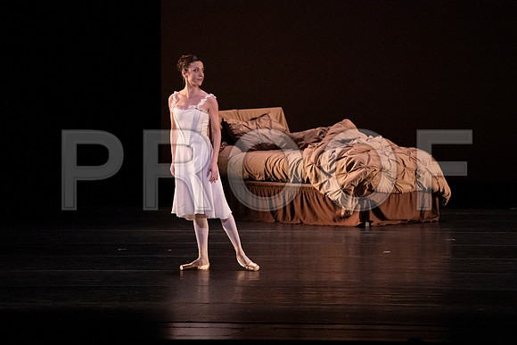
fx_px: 4826
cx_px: 258
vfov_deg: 4.1
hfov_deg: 6.1
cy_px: 172
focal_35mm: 336
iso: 20000
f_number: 5.6
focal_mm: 336
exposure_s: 1/400
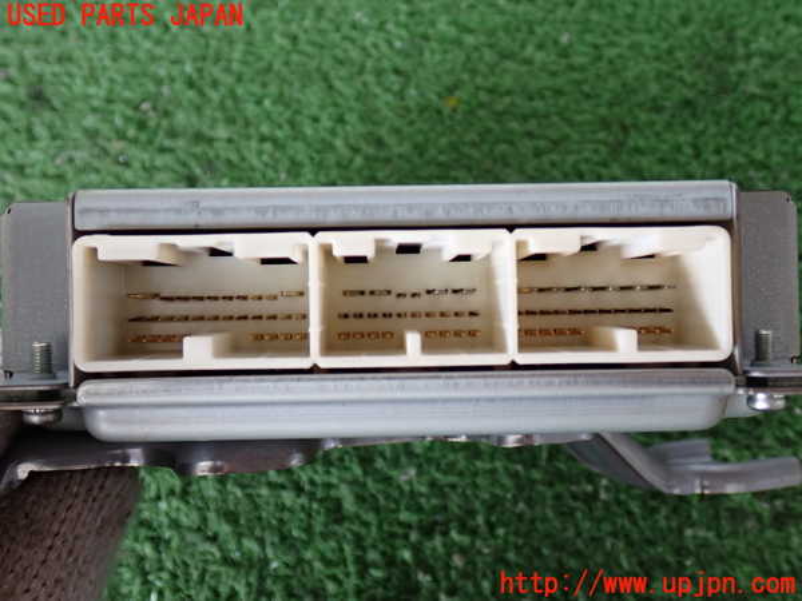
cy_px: 300
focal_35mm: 36
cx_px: 401
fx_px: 834
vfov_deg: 39.7
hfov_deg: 51.4
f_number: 2.5
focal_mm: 6.37
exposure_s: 1/40
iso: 250
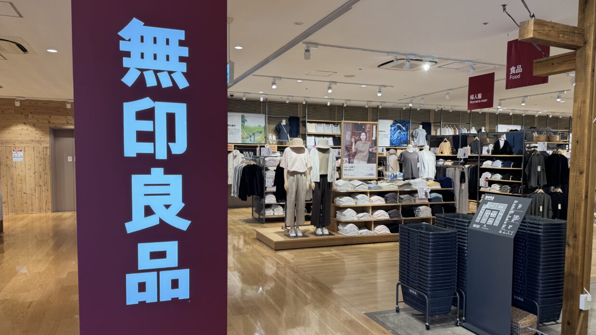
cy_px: 183
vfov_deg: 42.8
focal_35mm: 27
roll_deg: -0.2
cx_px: 304
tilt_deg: -0.7
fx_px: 427
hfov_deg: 69.9
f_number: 1.78
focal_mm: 6.76
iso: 64
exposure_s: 1/100
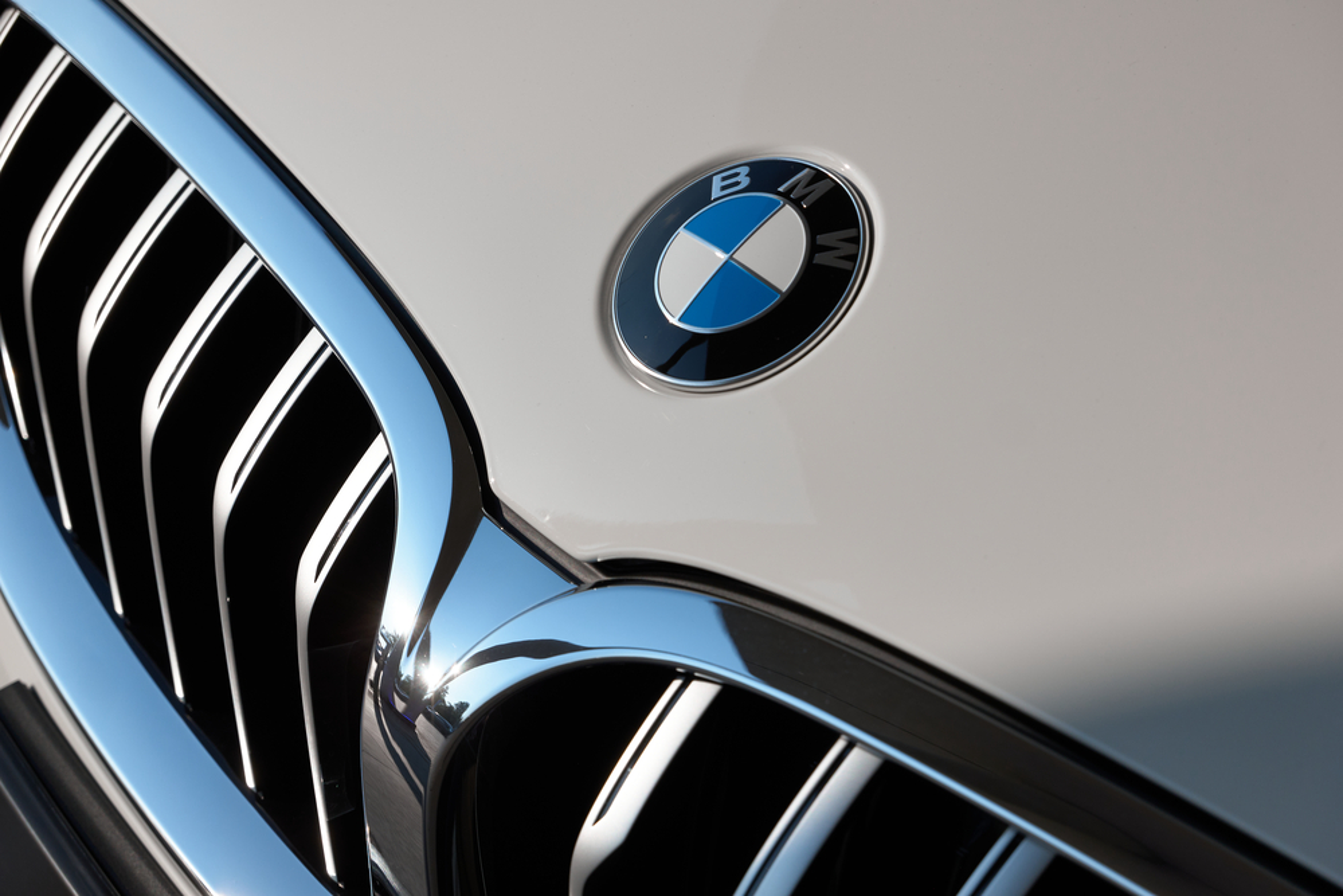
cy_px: 448
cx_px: 672
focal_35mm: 84
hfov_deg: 24.2
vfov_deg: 16.3
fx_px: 3134
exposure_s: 1/1600
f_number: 5.6
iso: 200
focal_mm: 56
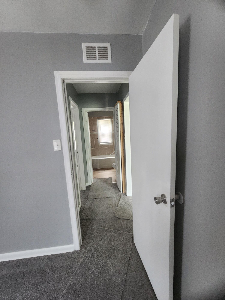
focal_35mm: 13
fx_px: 113
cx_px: 112
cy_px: 150
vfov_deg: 106.2
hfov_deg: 89.9
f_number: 2.2
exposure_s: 1/30
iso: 320
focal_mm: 2.2
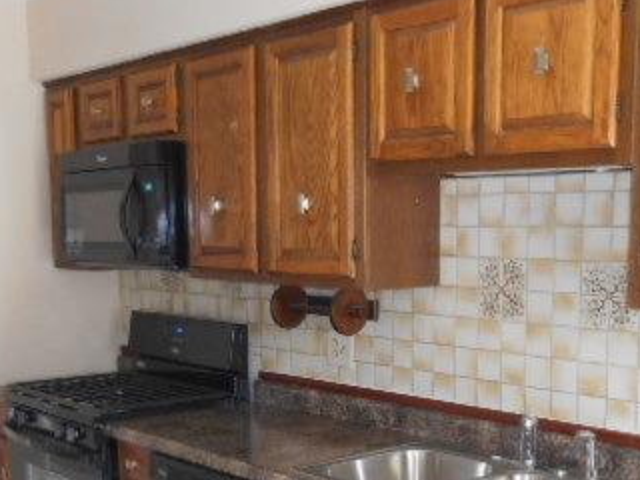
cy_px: 400
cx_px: 364
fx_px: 961
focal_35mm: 52
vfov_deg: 27.3
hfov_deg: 36.8
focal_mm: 4.7
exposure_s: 1/25
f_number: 3.4
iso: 220
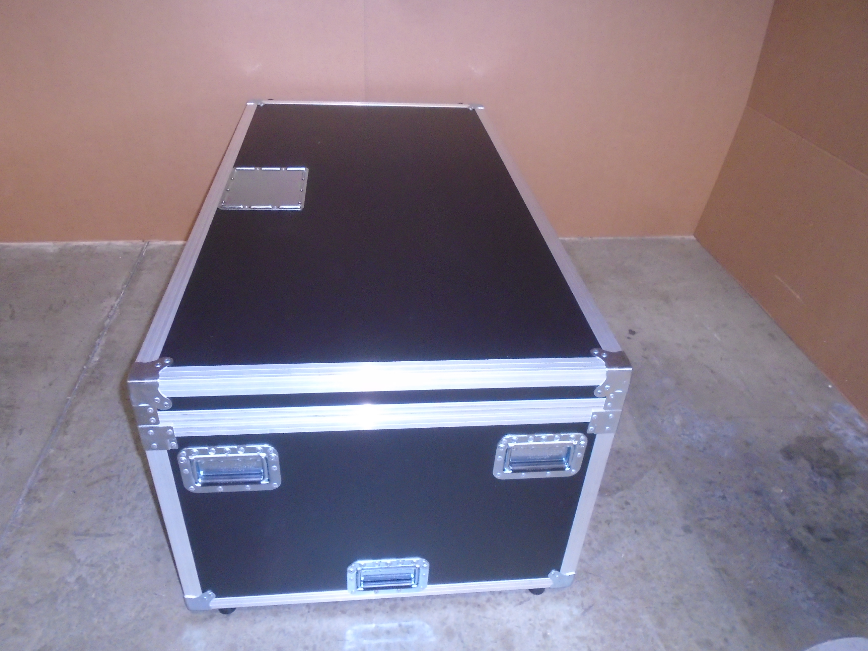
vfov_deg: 53.1
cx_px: 434
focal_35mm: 26
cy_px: 326
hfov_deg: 67.3
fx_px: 652
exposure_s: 1/30
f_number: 3.2
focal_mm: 4.6
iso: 500
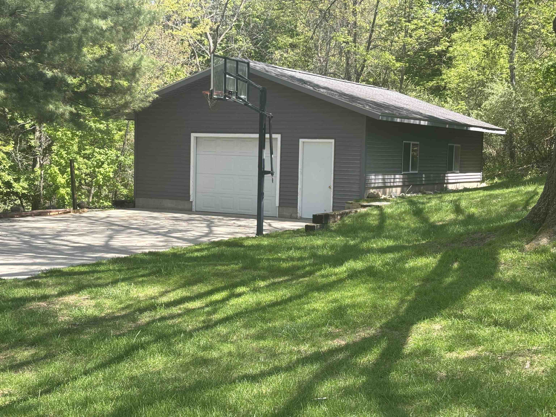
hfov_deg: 36.8
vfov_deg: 28.0
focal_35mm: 52
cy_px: 208
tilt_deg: -3.7
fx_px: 835
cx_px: 278
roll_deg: -1.2
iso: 32
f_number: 1.6
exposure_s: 1/475
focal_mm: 5.96
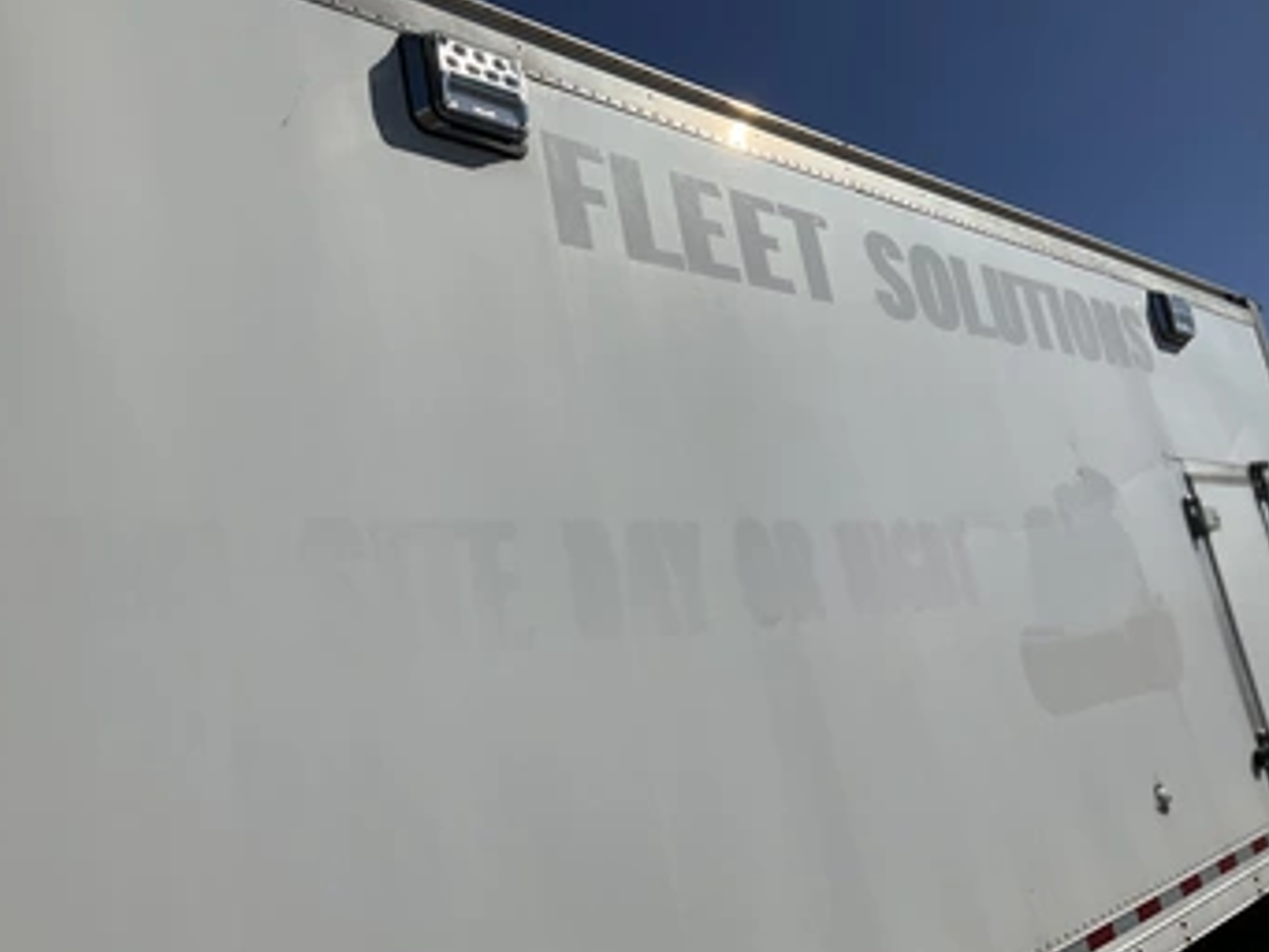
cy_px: 405
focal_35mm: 34
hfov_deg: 53.9
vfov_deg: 41.7
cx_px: 618
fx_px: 1247
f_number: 1.8
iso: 25
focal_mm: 3
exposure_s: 1/7407
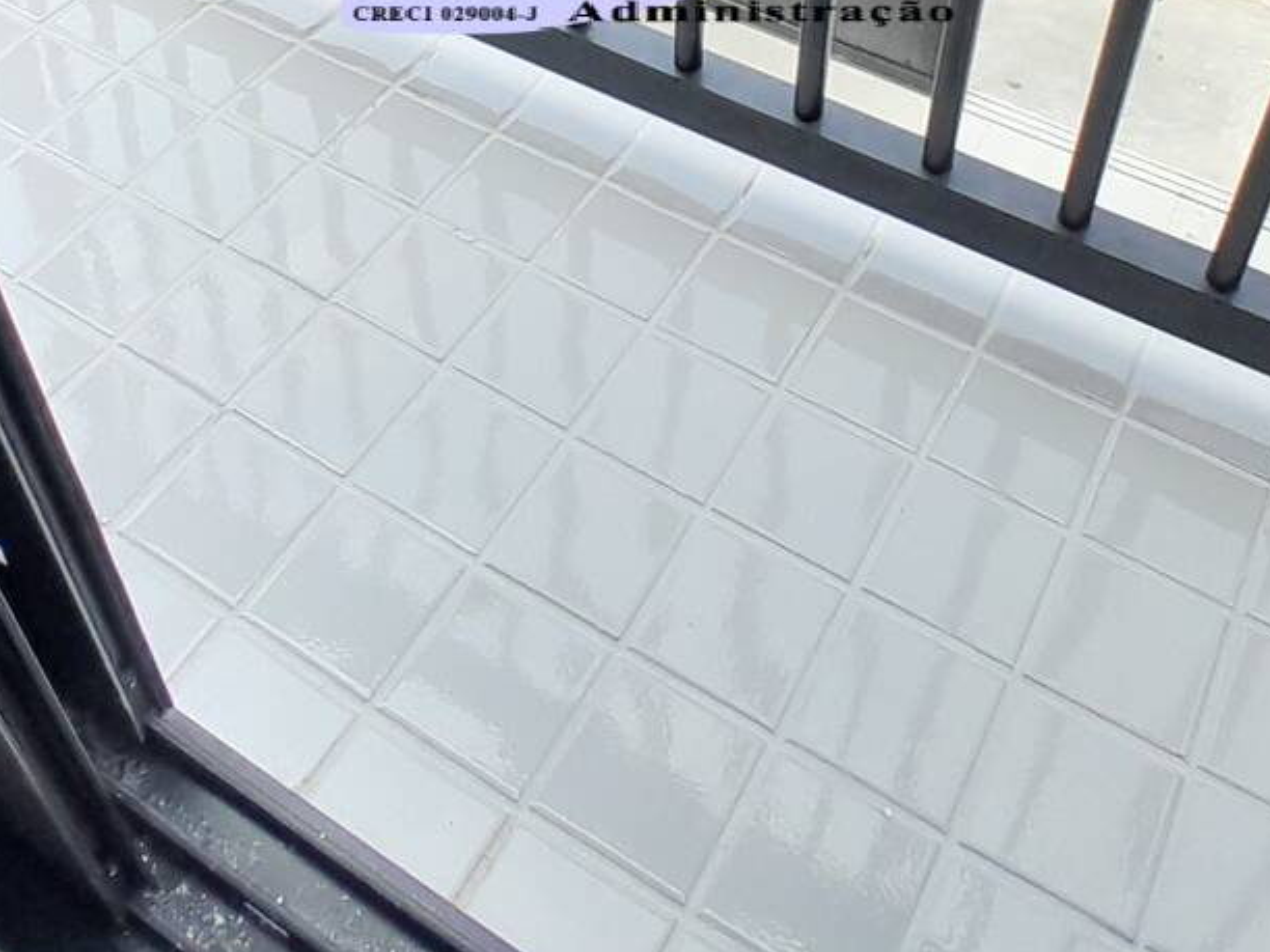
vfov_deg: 32.2
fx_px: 1468
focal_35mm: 40
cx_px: 652
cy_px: -66
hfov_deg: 46.8
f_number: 2.2
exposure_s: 1/450
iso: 40
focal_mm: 1.46
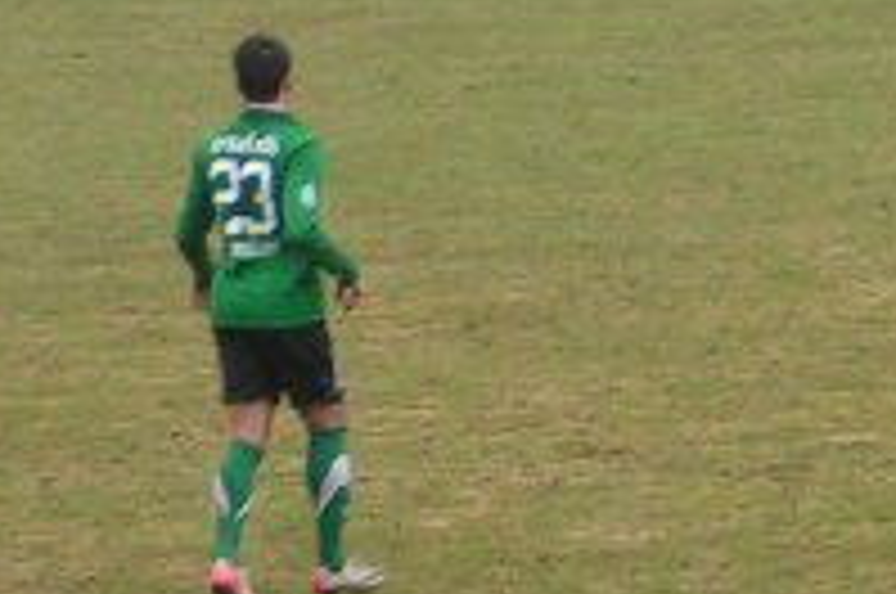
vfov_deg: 2.5
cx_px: 1499
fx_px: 13642
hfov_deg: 3.7
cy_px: -288
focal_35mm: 549
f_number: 3.5
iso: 125
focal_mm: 20
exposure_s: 1/160
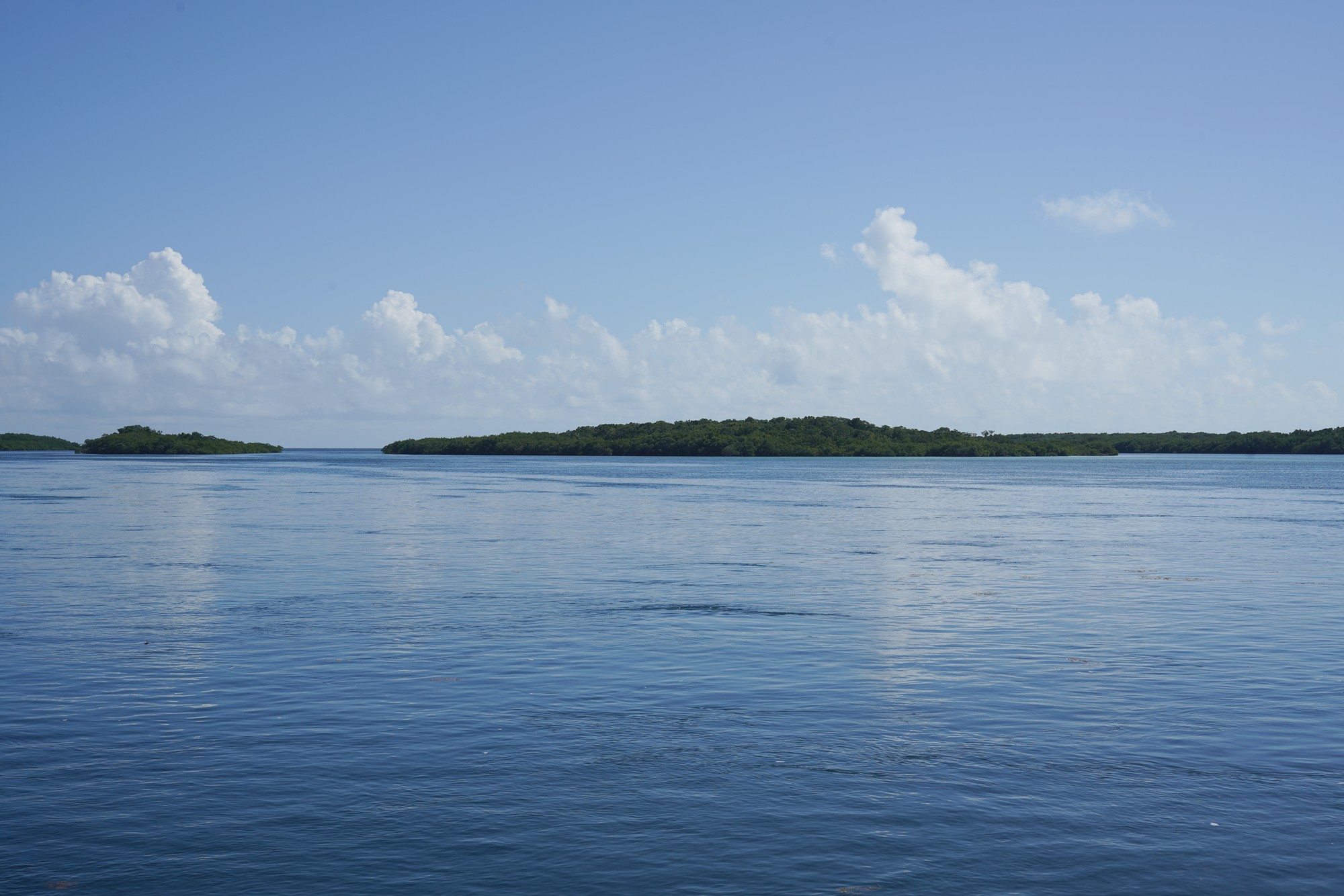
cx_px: 672
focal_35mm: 50
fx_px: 1867
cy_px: 448
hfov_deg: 39.6
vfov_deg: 27.0
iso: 100
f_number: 13
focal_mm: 50
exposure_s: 1/320
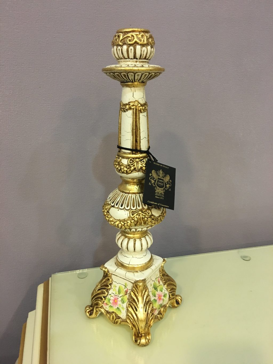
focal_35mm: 29
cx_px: 136
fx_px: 305
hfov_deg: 48.2
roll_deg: -1.1
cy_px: 182
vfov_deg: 61.7
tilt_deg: -18.2
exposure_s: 1/17
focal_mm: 4.15
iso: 80
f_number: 2.2
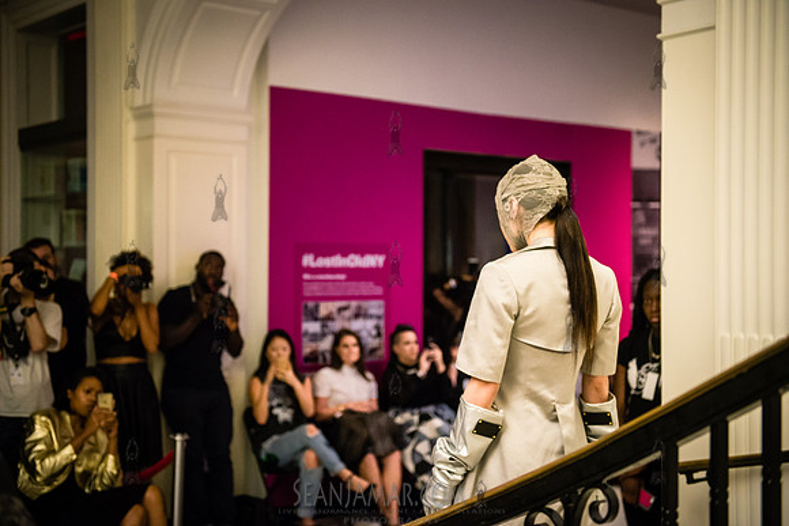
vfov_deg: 26.0
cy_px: 263
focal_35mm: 52
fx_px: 1140
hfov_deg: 38.2
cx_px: 394
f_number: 2.8
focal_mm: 52
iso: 5000
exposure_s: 1/250
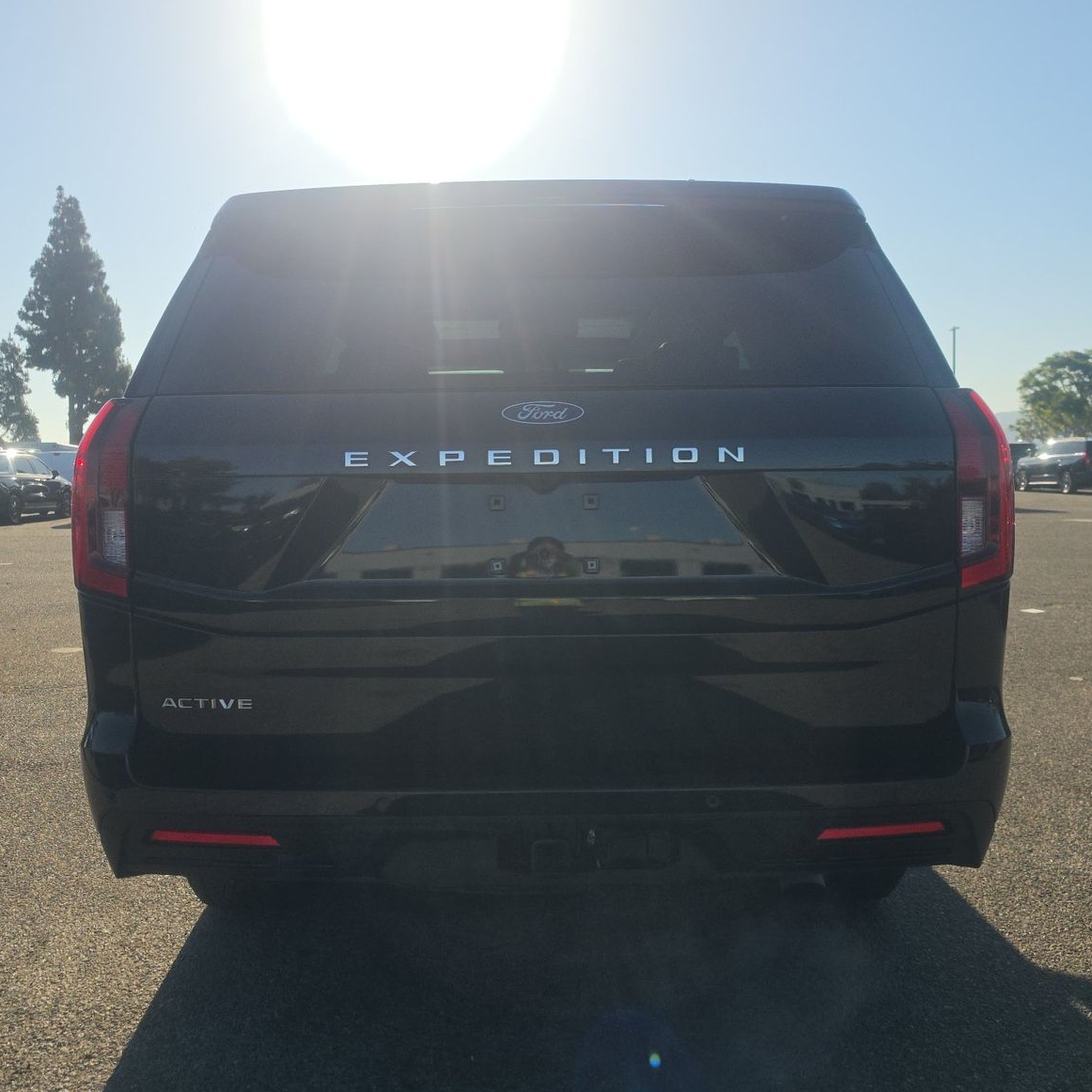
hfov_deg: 57.3
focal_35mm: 28
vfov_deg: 57.3
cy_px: 555
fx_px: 999
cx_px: 544
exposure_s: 1/7940
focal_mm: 6.5
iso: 57
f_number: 1.4
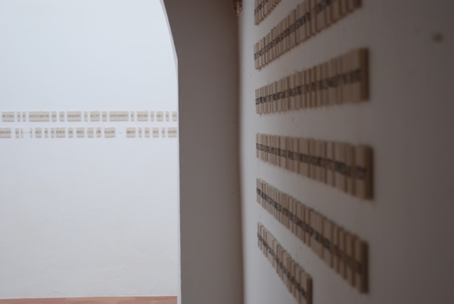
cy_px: 152
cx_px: 227
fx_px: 947
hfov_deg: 26.9
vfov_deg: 18.2
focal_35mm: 75
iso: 100
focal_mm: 50
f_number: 4.2
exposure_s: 1/30
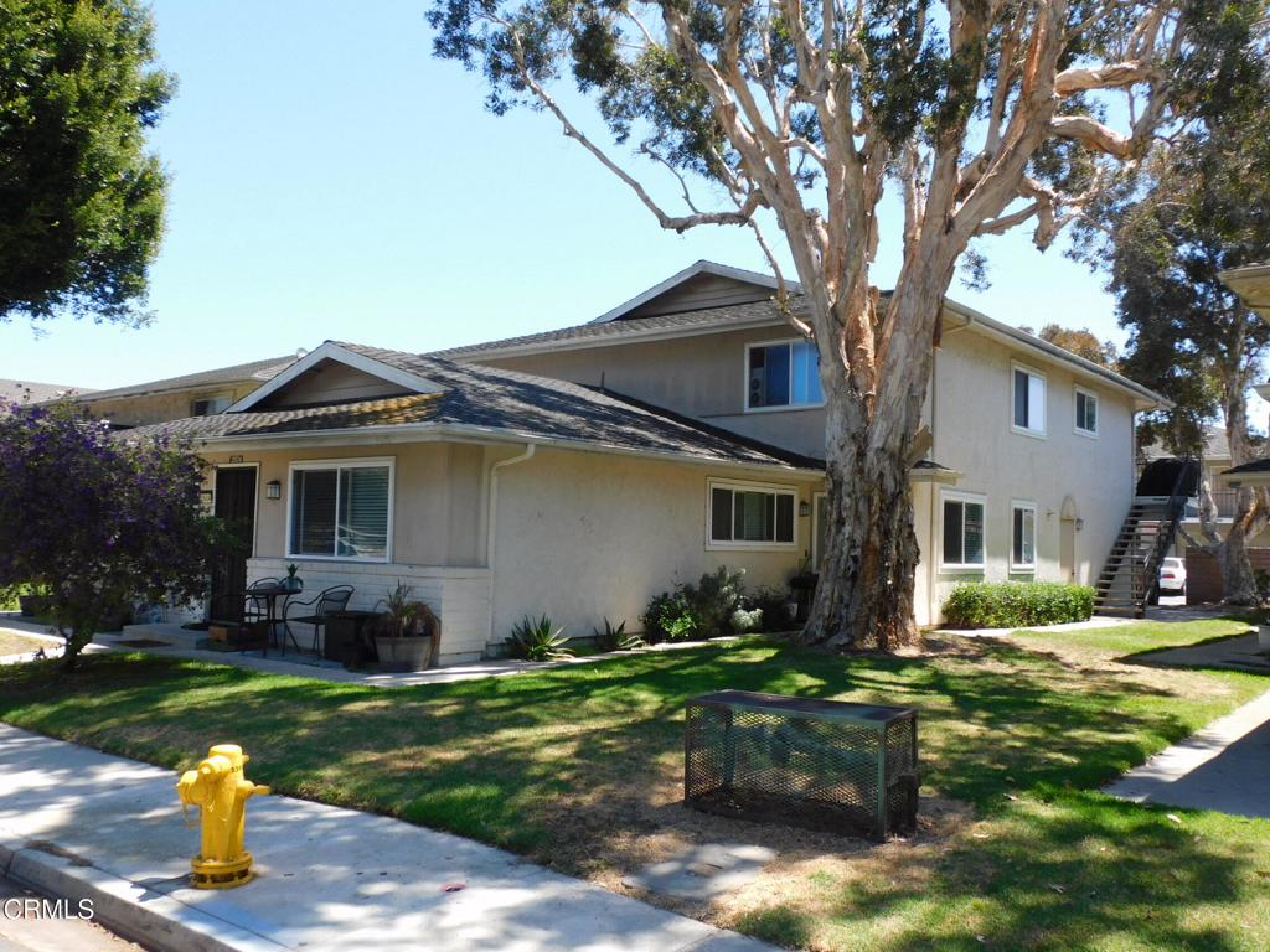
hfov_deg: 60.0
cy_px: 476
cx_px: 635
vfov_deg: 46.8
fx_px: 1101
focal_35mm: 30
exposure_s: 1/500
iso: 125
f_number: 3.5
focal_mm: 5.4
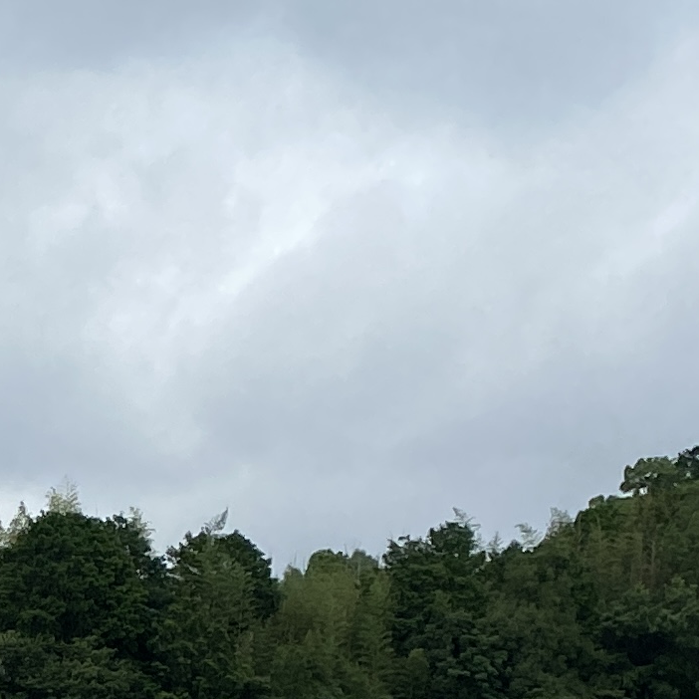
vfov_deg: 11.6
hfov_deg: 12.0
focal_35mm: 132
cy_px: 1490
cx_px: -610
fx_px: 3016
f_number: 1.8
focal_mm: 4.25
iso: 32
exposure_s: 1/4608
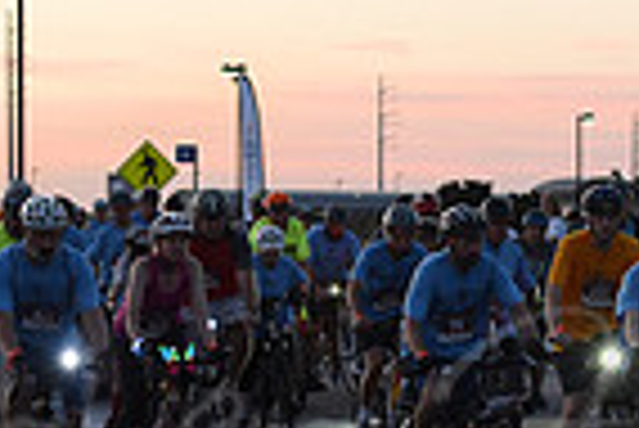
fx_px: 3625
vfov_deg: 6.7
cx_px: 652
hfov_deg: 10.0
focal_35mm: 204
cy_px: 489
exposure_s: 1/400
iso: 2500
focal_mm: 50
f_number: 2.8
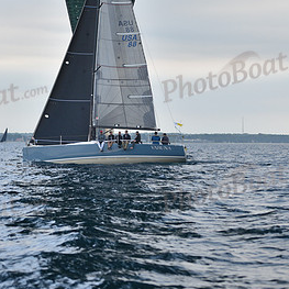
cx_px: 105
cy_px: 33
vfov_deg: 13.2
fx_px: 1237
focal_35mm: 131
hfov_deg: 13.3
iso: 400
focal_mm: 70
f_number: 3.5
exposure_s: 1/640
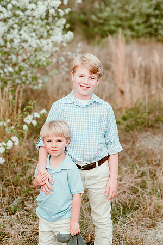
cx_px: 82
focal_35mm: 85
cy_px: 122
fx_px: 577
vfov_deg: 23.9
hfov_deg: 16.1
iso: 100
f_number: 3.2
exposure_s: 1/160
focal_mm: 85
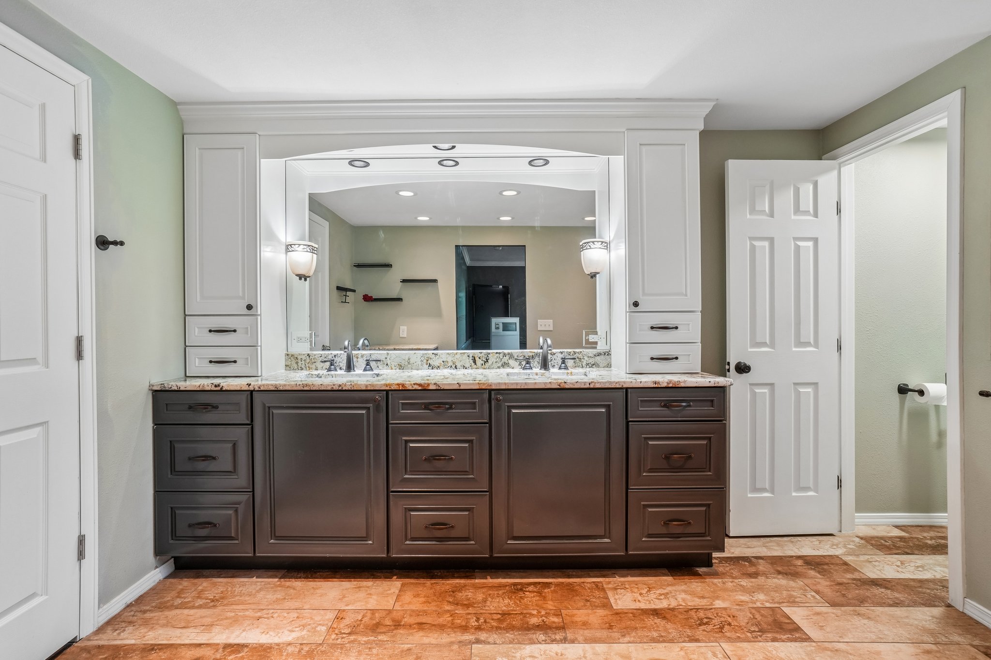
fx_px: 413
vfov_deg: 77.3
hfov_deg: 100.4
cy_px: 330
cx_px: 496
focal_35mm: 15
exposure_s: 1/10
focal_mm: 10
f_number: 8
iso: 400
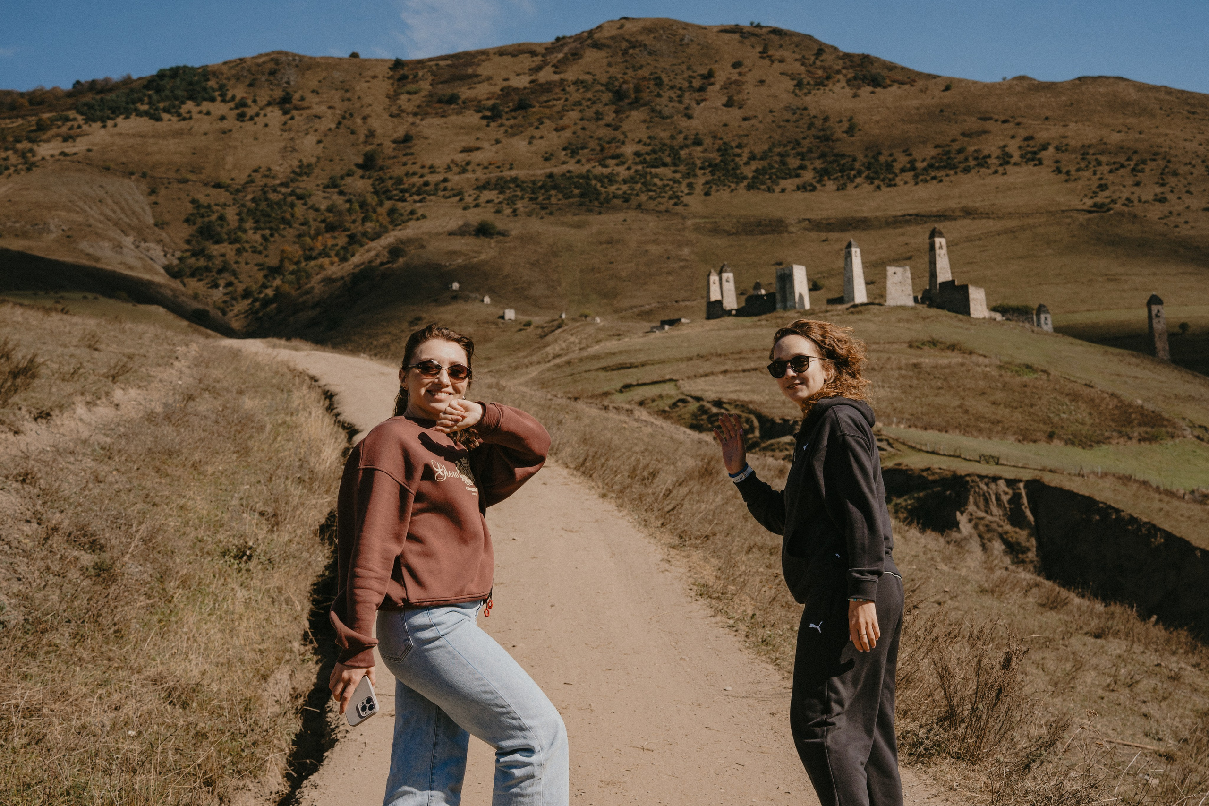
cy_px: 429
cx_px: 652
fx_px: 1527
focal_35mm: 45
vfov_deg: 29.6
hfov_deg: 43.2
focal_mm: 42
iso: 250
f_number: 5.6
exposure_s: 1/1000
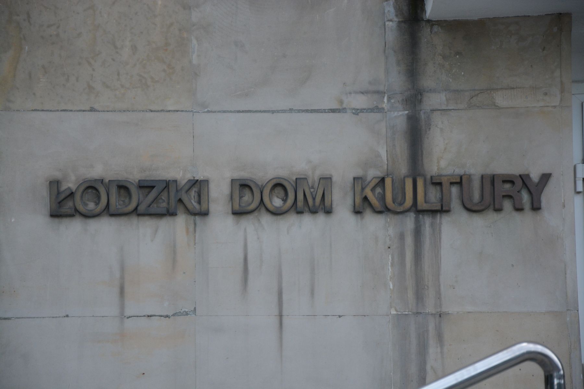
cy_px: 194
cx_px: 292
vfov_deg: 9.3
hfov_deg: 14.0
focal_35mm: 147
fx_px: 2384
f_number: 5.6
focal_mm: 98
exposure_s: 1/400
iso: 1000
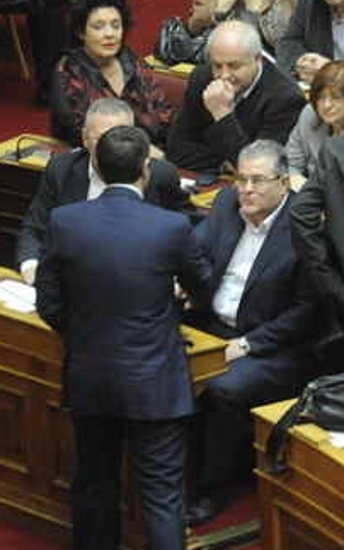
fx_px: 4618
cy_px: 238
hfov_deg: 4.3
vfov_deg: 6.8
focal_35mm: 308
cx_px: 242
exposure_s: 1/160
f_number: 5
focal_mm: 155
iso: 3200
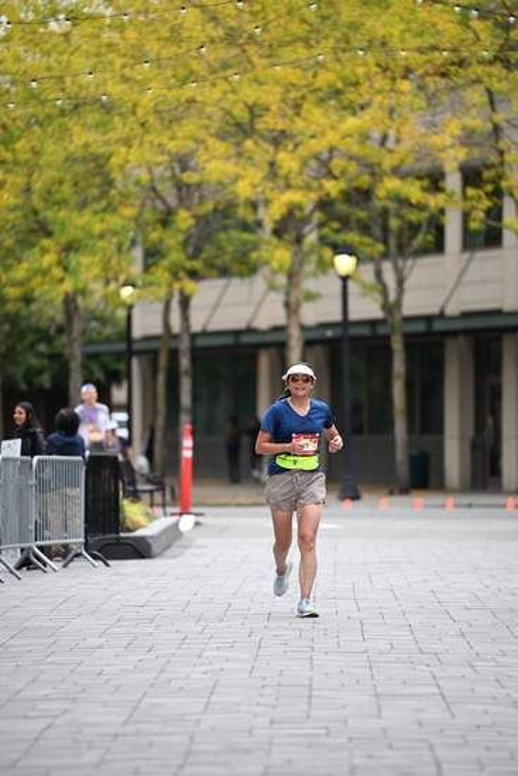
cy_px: 388
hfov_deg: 6.9
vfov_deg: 10.3
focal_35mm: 200
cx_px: 259
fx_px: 4314
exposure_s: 1/2500
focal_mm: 200
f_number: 2.8
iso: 640
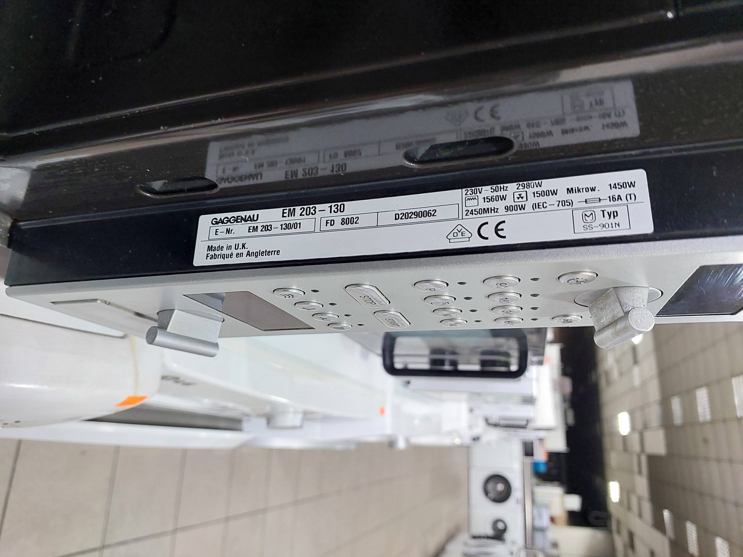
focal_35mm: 23
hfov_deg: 73.9
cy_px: 278
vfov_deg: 58.9
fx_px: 494
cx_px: 372
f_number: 1.8
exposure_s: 1/50
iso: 500
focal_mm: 5.06
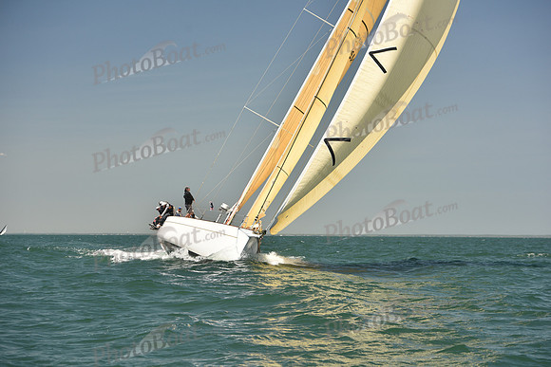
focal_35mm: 85
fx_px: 1301
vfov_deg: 16.1
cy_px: 184
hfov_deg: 23.9
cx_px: 276
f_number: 5
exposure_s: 1/800
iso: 250
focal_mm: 85
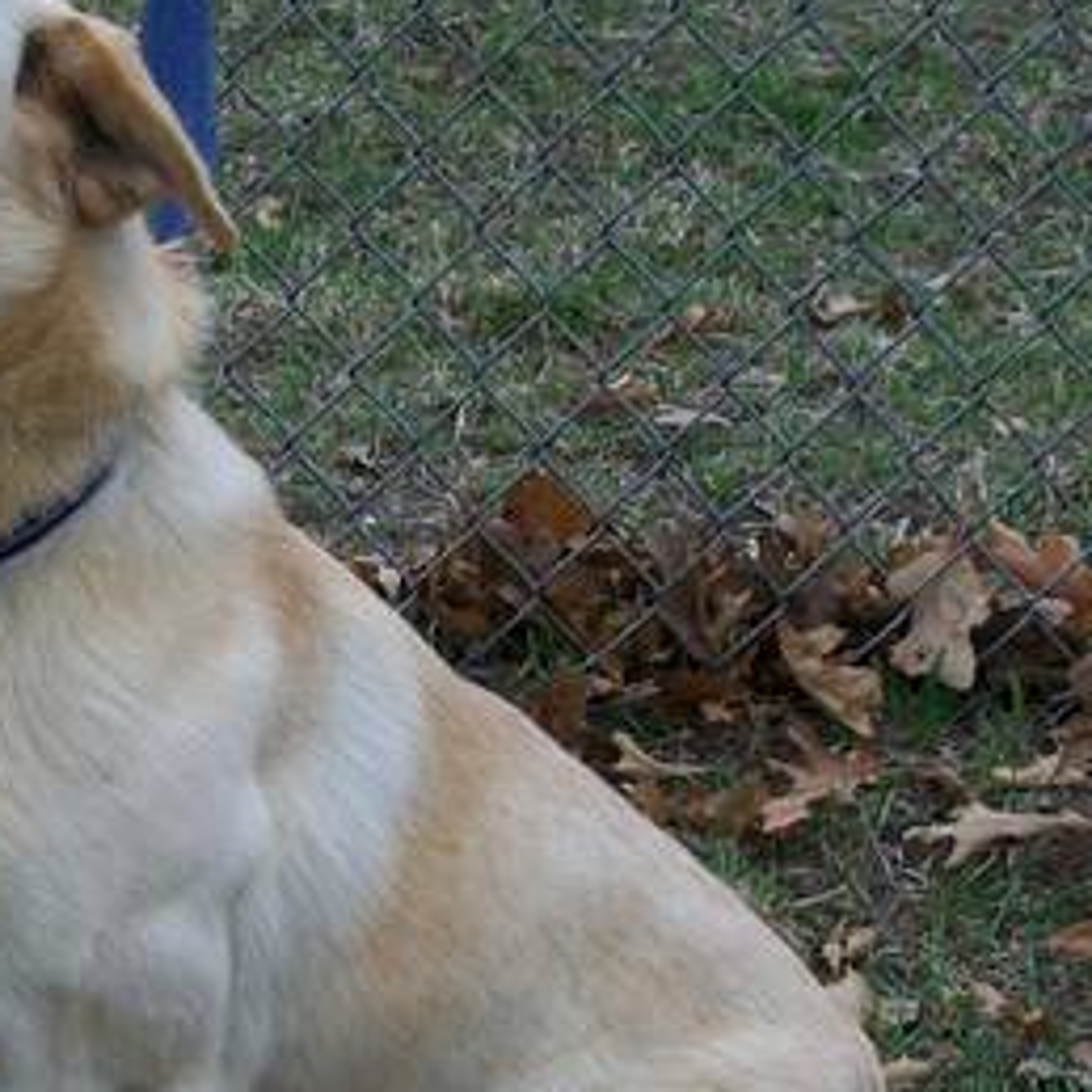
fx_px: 5246
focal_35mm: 147
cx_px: 148
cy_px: 856
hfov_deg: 11.8
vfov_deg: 11.8
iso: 64
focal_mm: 9.4
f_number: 3.3
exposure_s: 1/320
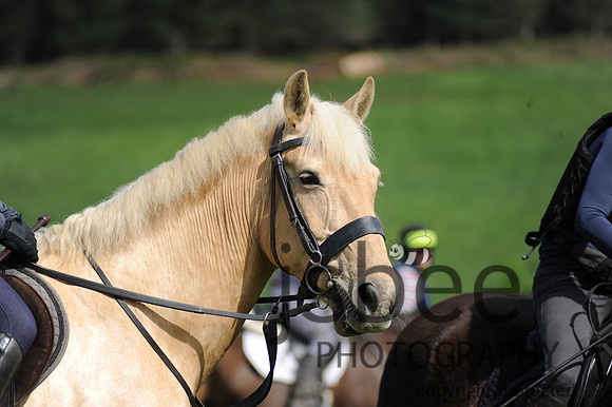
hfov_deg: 7.6
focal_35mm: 270
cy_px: 204
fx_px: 4587
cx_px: 306
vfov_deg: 5.1
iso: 200
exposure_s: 1/1000
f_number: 5.6
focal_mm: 270
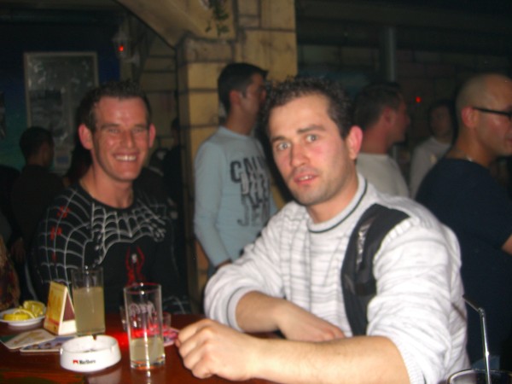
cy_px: 192
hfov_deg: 49.0
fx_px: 562
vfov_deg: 37.7
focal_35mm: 38
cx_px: 256
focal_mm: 7.9
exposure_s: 1/60
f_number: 2.8
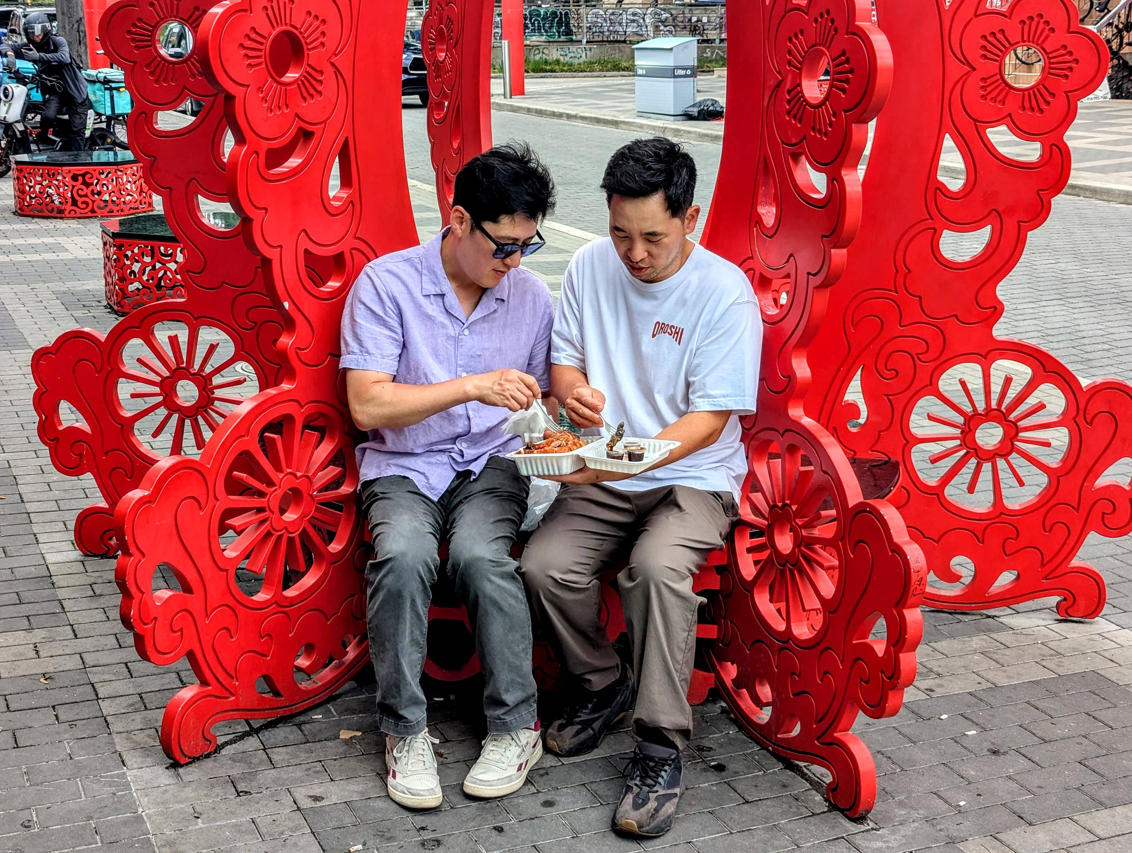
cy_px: 426
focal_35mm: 48
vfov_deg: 30.3
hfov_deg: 39.6
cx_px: 566
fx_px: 1572
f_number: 1.85
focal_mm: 6.81
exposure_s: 1/524
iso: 37
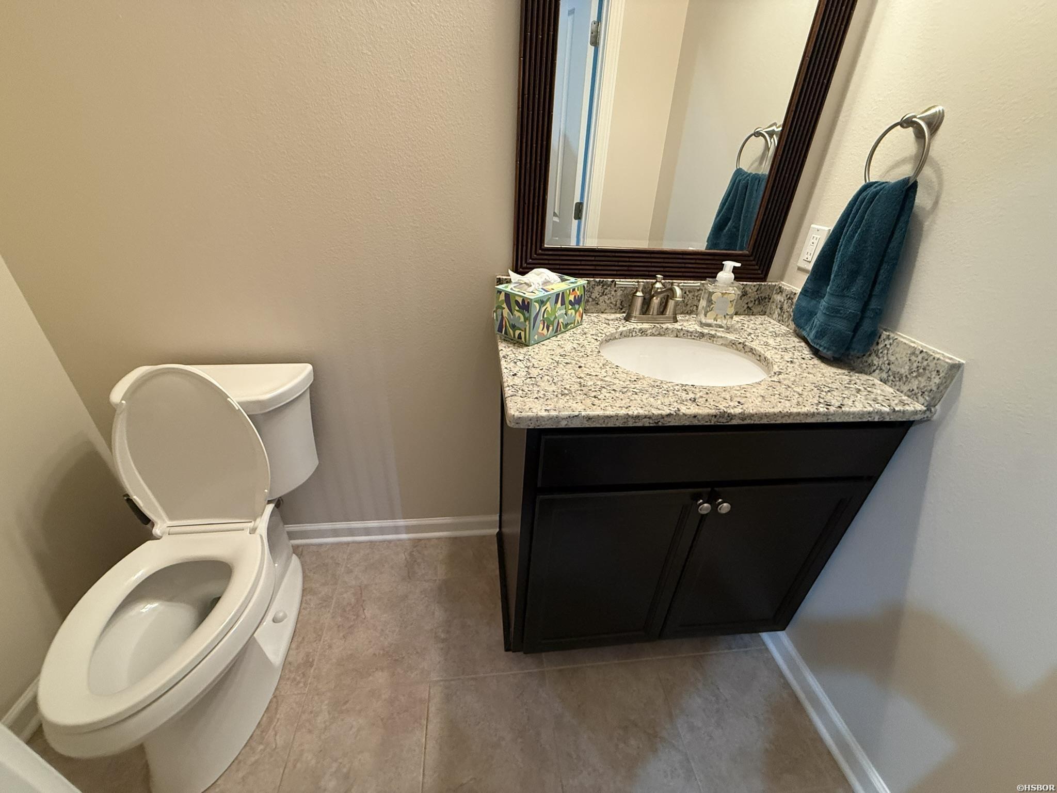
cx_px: 528
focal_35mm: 14
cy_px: 396
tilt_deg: -29.4
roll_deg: -2.7
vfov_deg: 85.7
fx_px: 427
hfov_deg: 102.1
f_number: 2.2
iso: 500
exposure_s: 1/60
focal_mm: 2.22
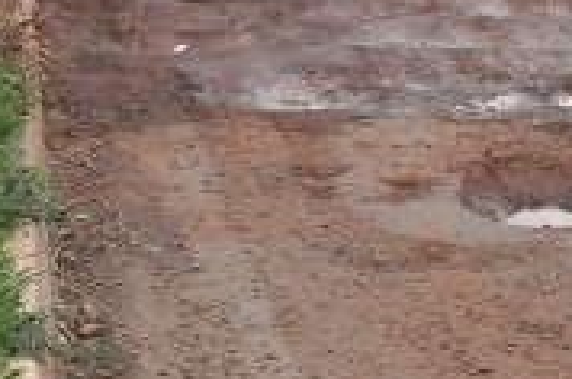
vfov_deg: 10.1
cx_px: 617
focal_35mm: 136
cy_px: 241
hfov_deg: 14.8
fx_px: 2154
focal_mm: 25
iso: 1600
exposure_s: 1/100
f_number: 9
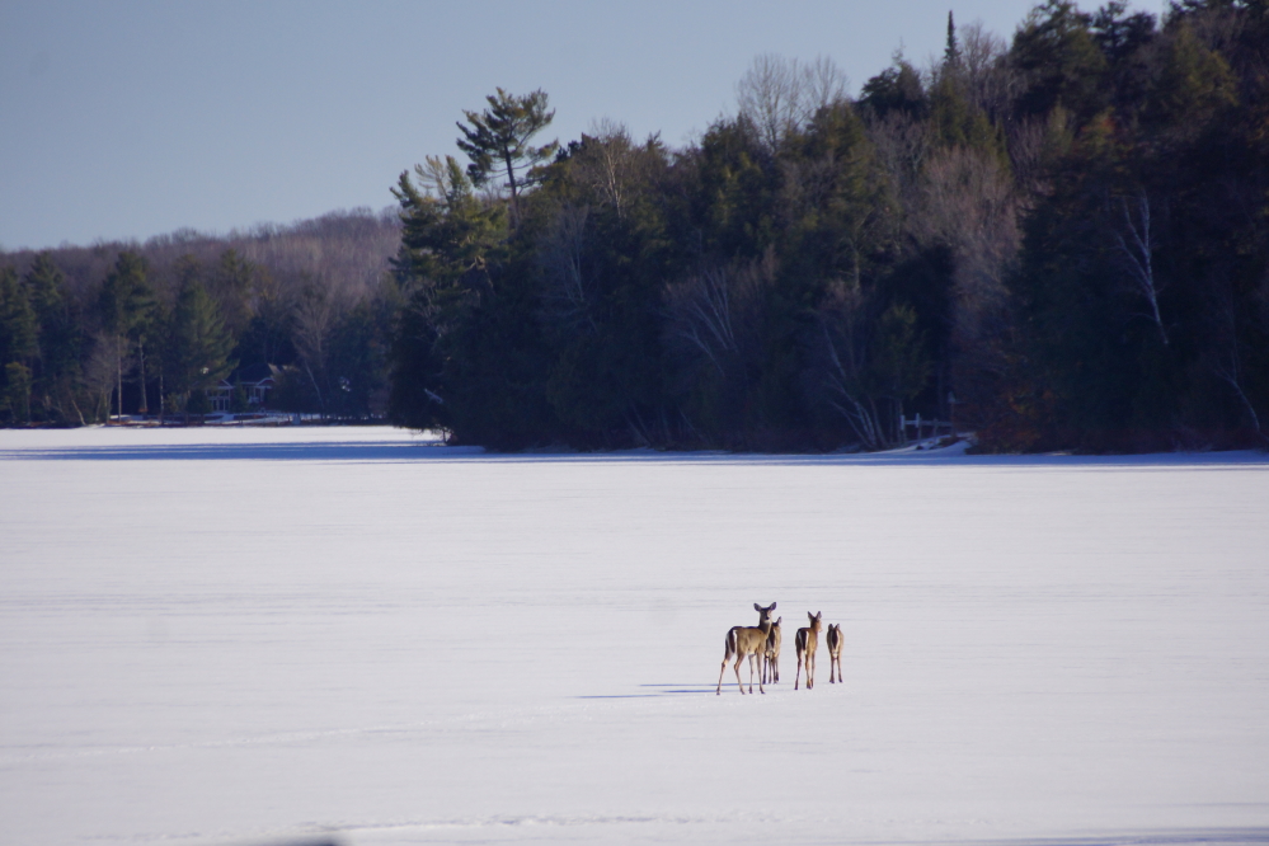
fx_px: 13218
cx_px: 634
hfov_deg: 5.5
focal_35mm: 375
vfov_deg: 3.7
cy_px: 423
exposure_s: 1/400
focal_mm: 250
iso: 200
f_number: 6.3
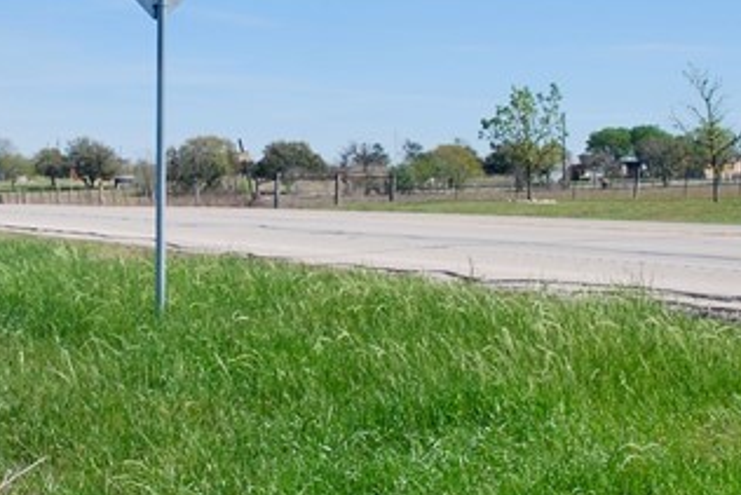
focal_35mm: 113
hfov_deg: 18.0
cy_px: 94
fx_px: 2327
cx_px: 191
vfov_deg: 12.1
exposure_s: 1/250
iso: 100
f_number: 8
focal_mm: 22
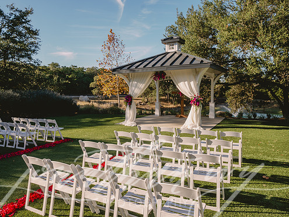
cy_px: 106
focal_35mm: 27
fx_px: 226
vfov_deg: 51.4
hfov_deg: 65.2
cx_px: 132
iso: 100
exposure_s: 1/400
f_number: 5
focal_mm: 24
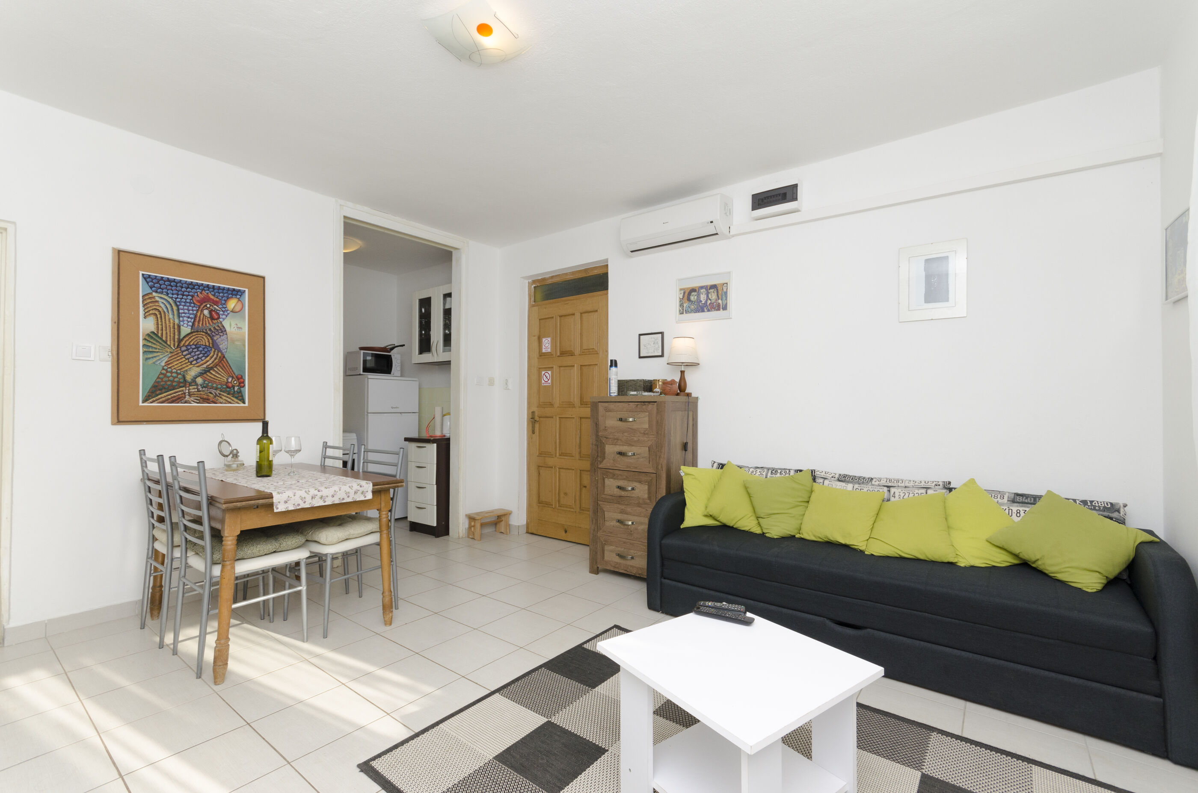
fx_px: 498
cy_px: 396
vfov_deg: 77.1
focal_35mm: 15
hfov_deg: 100.5
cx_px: 599
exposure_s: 1/200
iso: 200
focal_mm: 10
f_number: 8
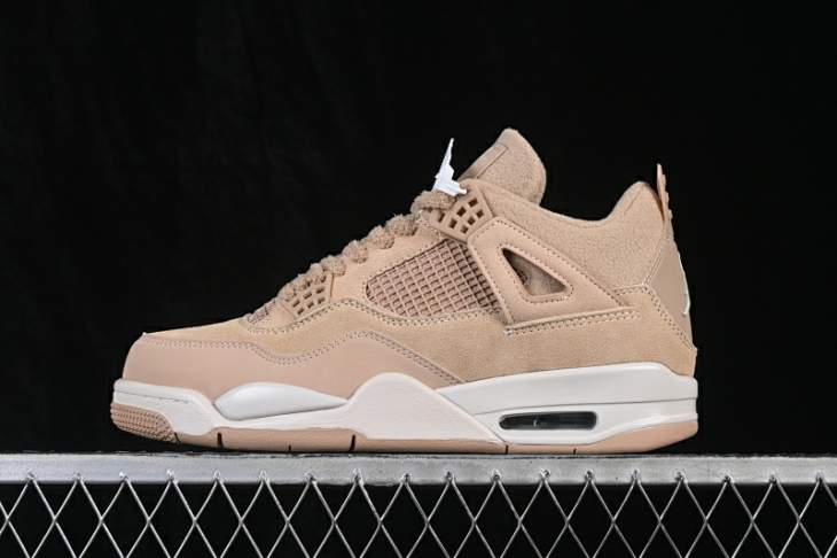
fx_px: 1743
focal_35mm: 75
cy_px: 279
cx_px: 418
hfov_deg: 27.0
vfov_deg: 18.2
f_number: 8
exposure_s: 1/80
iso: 160
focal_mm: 50
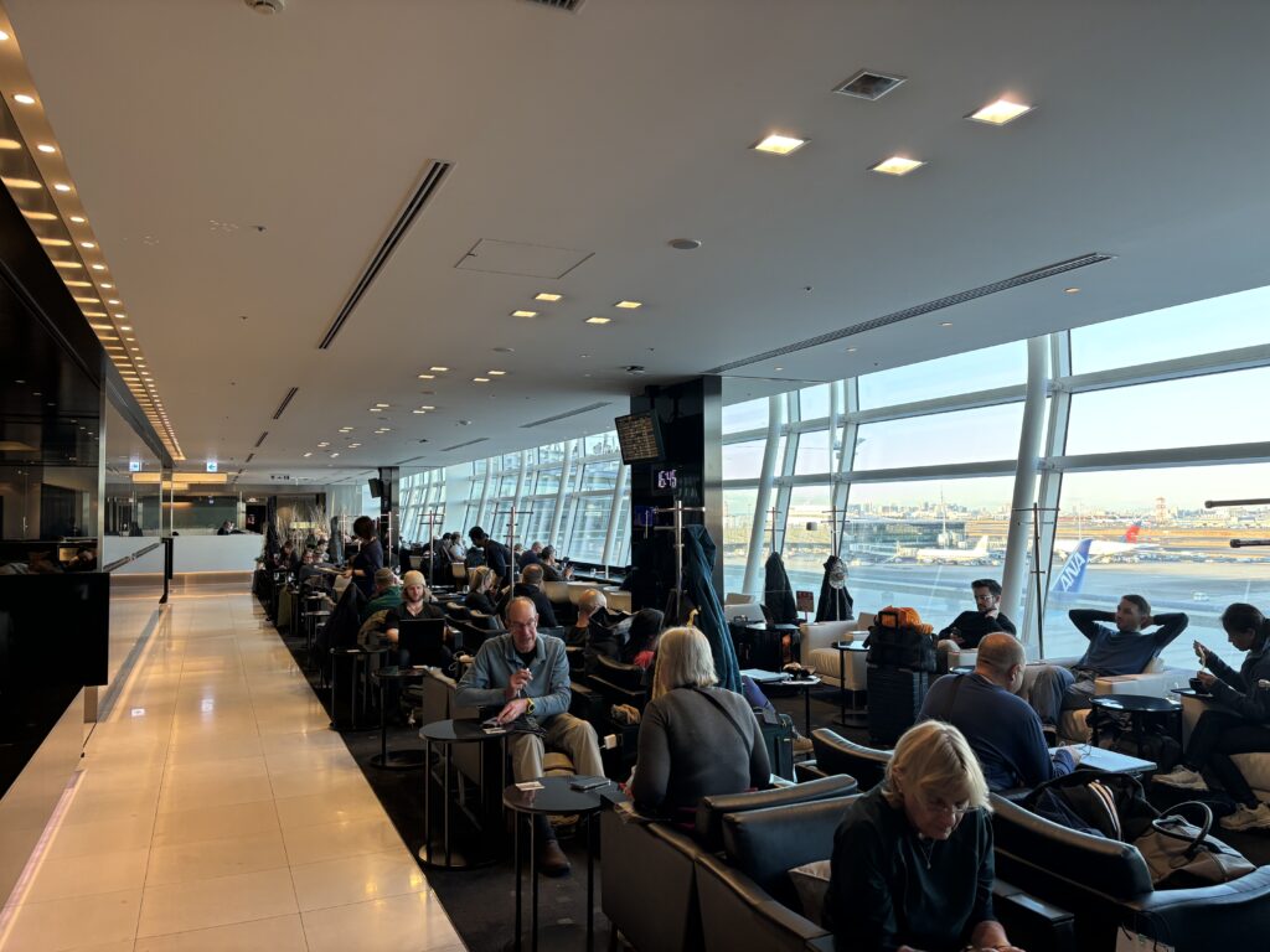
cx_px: 635
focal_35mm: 26
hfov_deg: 67.3
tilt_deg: +3.1
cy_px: 476
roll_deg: +0.3
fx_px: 954
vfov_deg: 53.1
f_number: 1.6
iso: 100
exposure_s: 1/100
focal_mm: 5.96
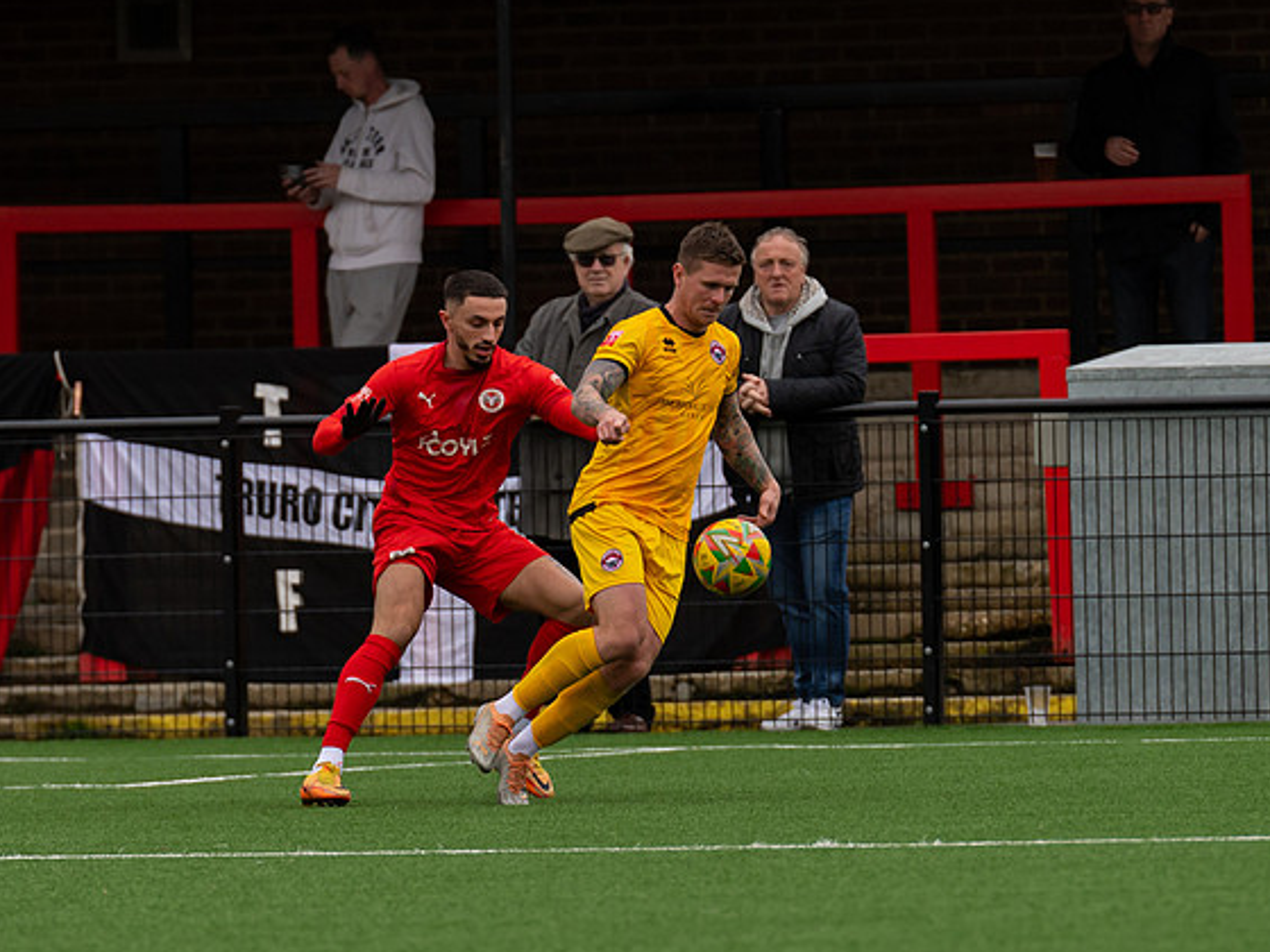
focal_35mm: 664
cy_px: 540
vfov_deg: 2.2
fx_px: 24361
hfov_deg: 3.0
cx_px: 612
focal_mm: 300
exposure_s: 1/1250
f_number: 4
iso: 400
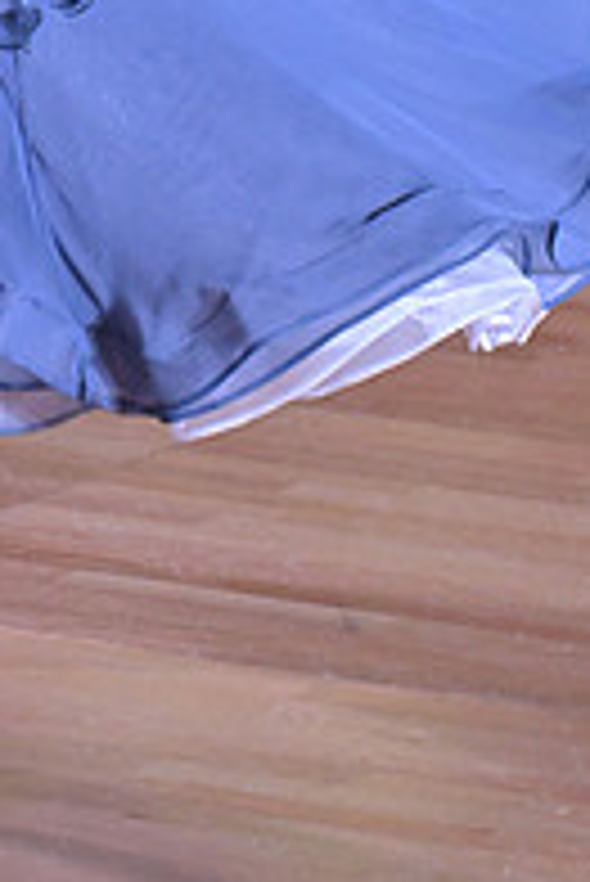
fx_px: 7975
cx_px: -101
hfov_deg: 4.2
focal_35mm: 325
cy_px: -324
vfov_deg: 6.3
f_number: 5
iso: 5000
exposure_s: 1/400
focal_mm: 110
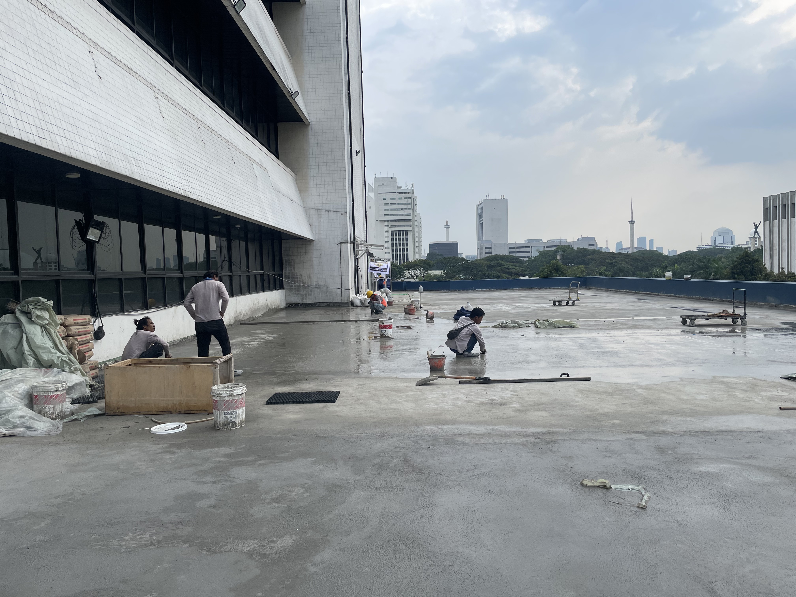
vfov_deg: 53.1
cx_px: 398
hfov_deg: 67.3
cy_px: 298
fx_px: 598
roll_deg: +1.6
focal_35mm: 26
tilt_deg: -1.9
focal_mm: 4.2
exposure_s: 1/2681
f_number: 1.6
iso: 32
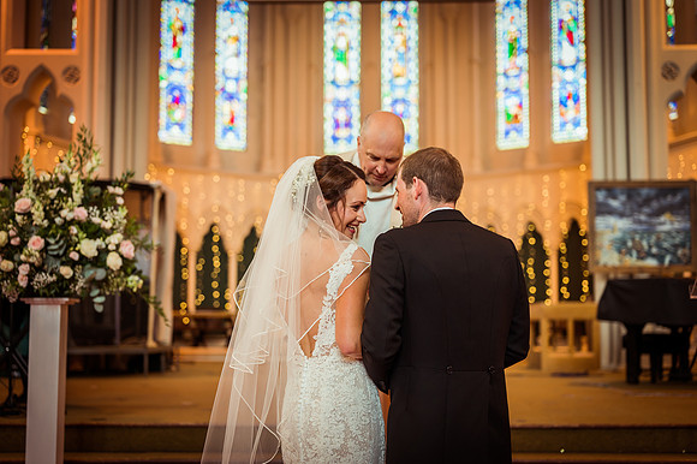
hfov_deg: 39.6
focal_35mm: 50
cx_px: 348
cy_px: 232
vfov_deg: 27.0
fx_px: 967
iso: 500
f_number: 2.2
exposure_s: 1/160
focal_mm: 50
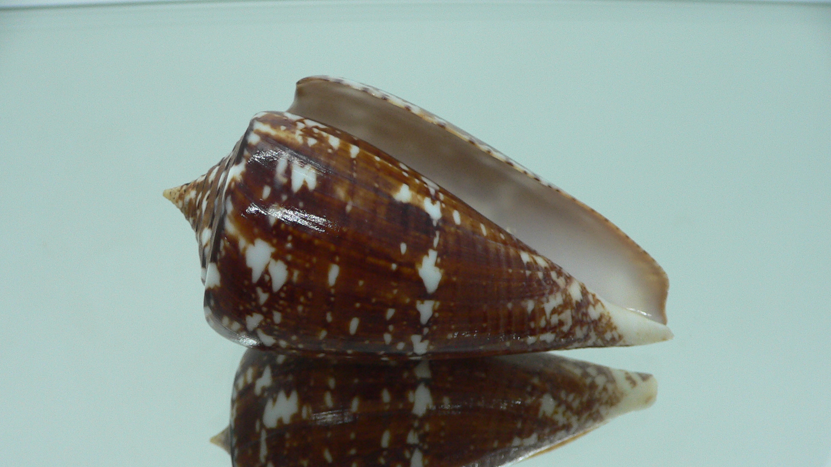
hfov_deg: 51.6
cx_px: 409
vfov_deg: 30.3
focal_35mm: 39
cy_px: 284
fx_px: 859
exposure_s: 1/60
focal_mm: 4.6
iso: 100
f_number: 2.8
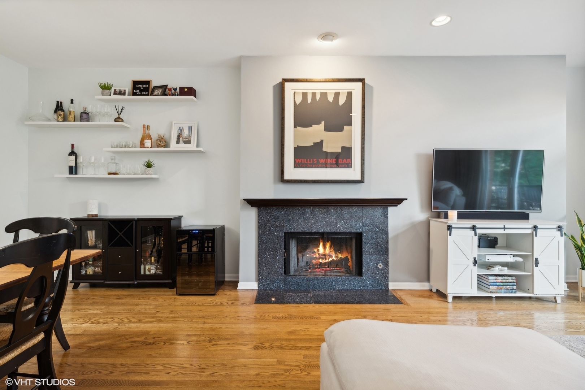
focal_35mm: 18
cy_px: 195
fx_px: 292
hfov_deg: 90.0
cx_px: 292
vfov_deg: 67.4
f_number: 8
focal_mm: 18
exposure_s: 1/8
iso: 320
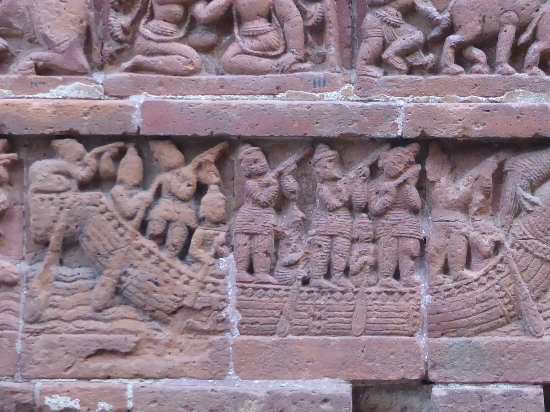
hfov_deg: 15.1
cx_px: 411
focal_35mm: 130
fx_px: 2065
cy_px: 231
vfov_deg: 11.4
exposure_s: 1/50
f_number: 4.1
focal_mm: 9.6
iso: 400
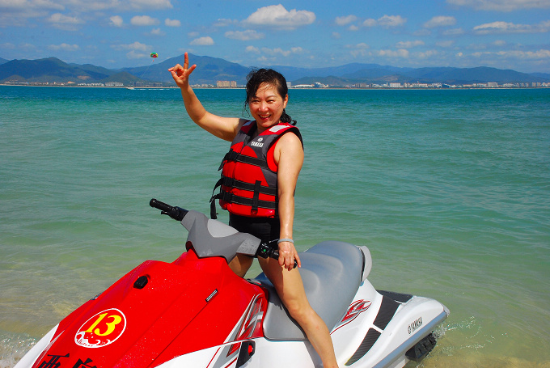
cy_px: 184
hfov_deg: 46.4
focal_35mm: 42
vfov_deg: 32.0
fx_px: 642
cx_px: 275
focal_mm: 28
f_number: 16
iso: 320
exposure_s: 1/250
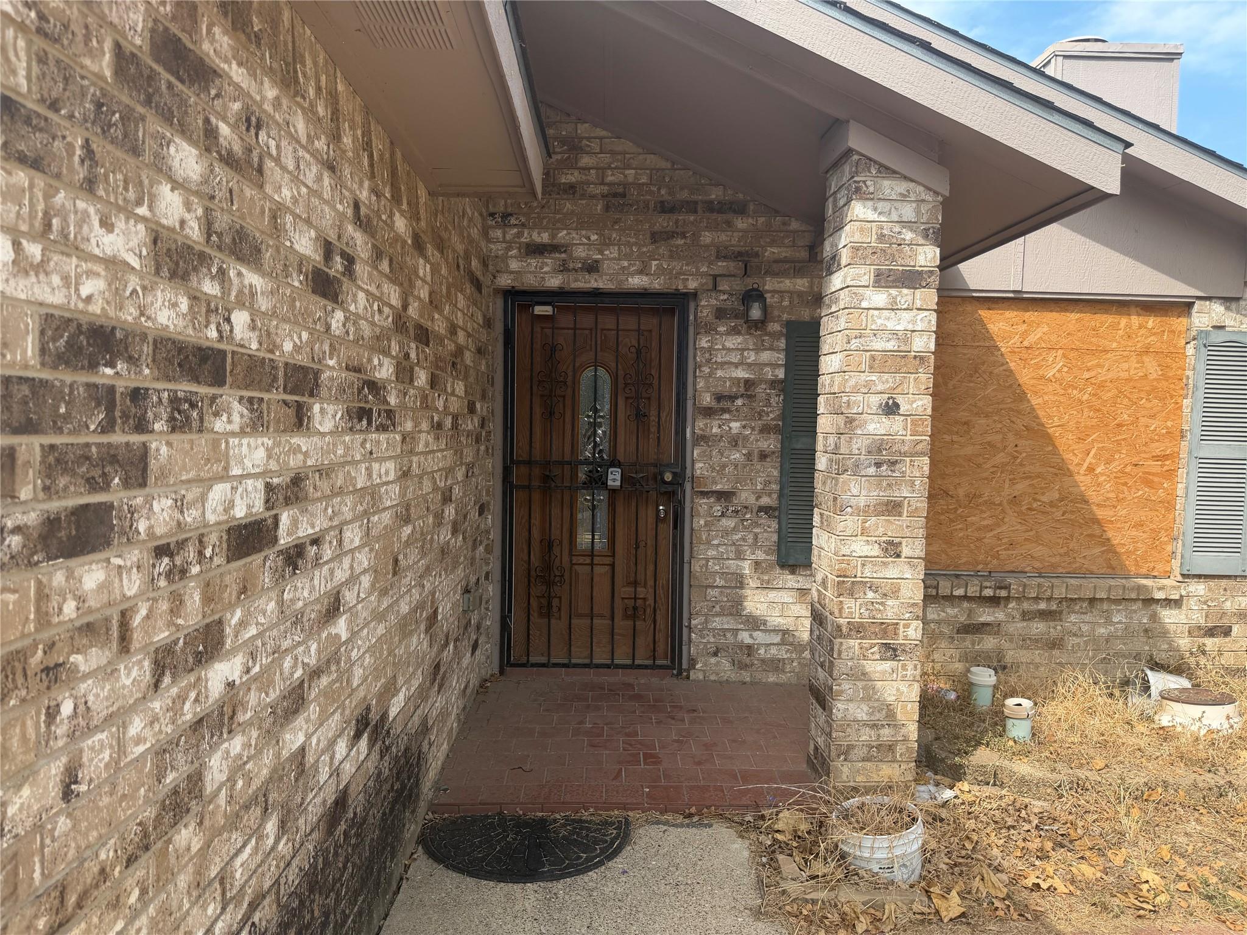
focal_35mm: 24
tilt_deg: -2.9
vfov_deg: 56.8
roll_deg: -0.2
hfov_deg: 71.6
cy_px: 468
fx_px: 865
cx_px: 624
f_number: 1.78
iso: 80
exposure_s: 1/1385
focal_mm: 6.76
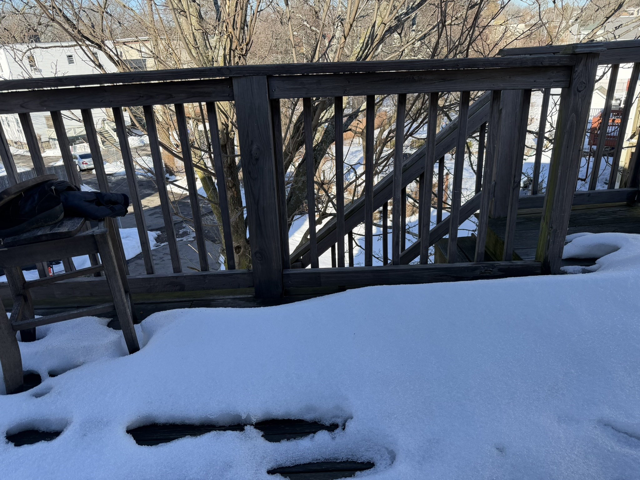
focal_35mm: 24
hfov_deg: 71.6
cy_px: 240
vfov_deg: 56.8
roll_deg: +2.3
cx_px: 320
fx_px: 444
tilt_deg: -21.9
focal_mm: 6.76
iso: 100
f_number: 1.78
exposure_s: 1/1618
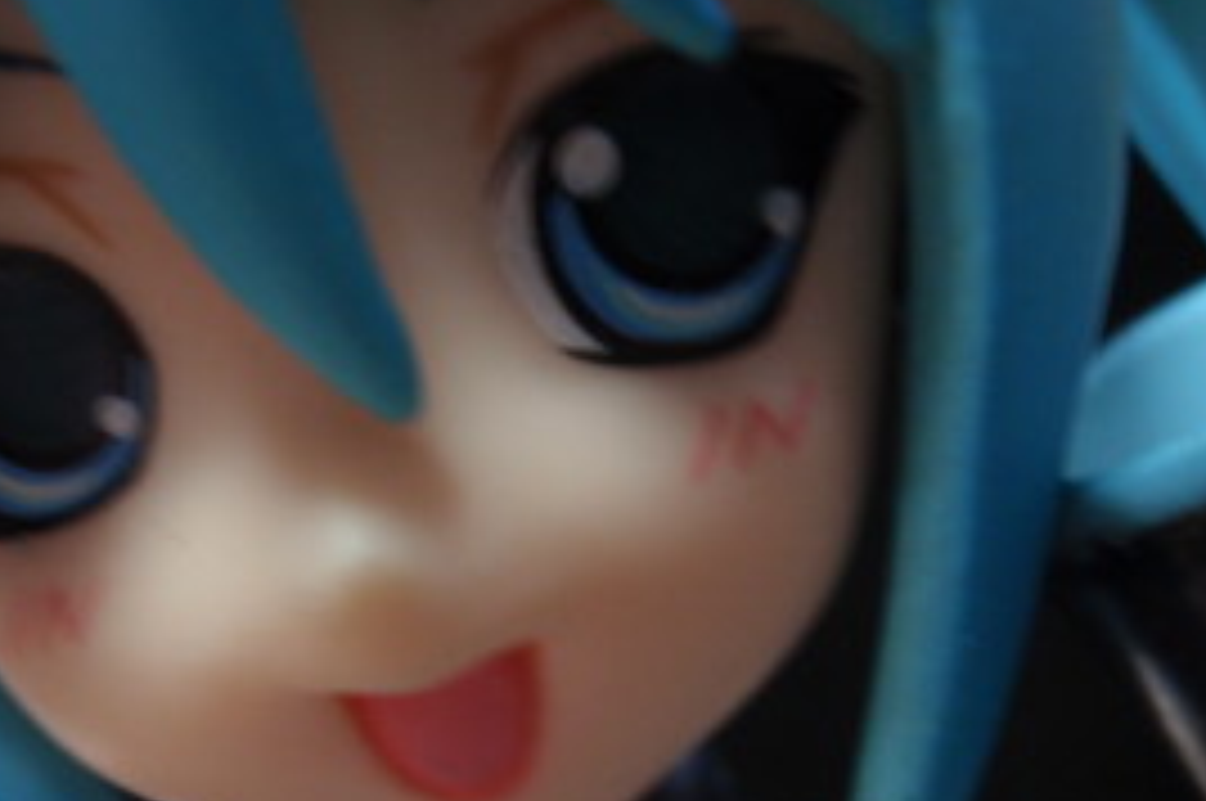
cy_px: 544
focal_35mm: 70
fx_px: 2342
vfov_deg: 19.3
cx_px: 392
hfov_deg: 28.7
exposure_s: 1/10
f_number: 3.9
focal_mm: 7.25
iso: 200
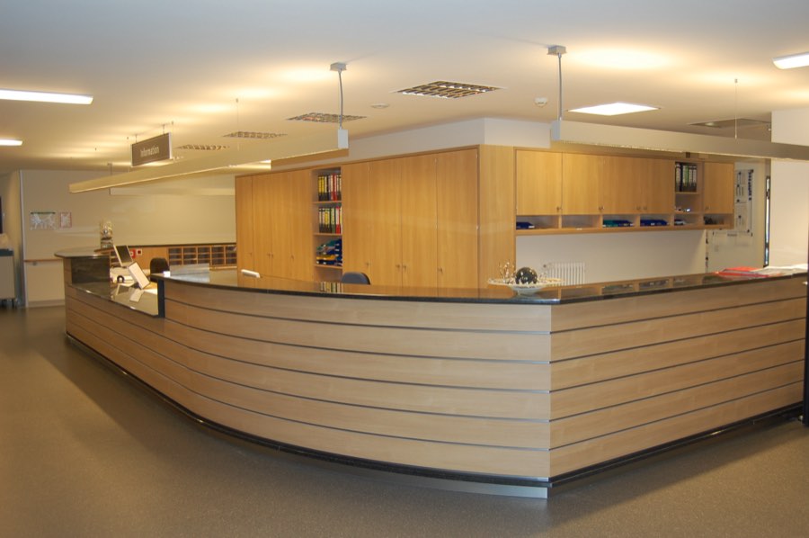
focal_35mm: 33
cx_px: 404
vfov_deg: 39.9
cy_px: 269
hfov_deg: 57.3
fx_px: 741
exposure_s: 1/60
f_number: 3.8
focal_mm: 22
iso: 400
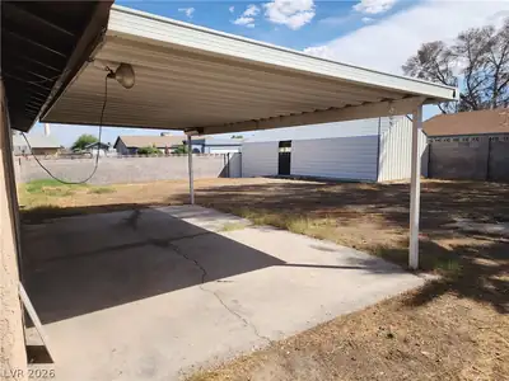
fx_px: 338
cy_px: 190
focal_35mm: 23
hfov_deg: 73.9
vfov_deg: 58.9
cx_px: 254
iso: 12
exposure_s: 1/1019
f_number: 1.8
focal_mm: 6.4
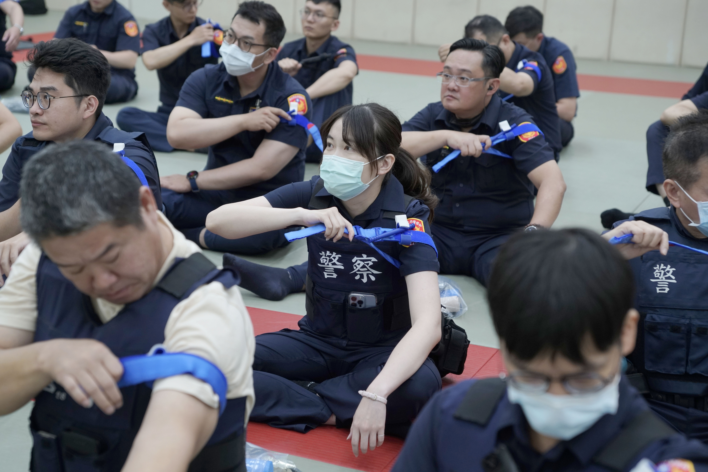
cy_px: 236
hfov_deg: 28.8
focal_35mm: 70
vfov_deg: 19.5
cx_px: 354
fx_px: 1377
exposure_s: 1/125
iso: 800
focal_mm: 70
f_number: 4
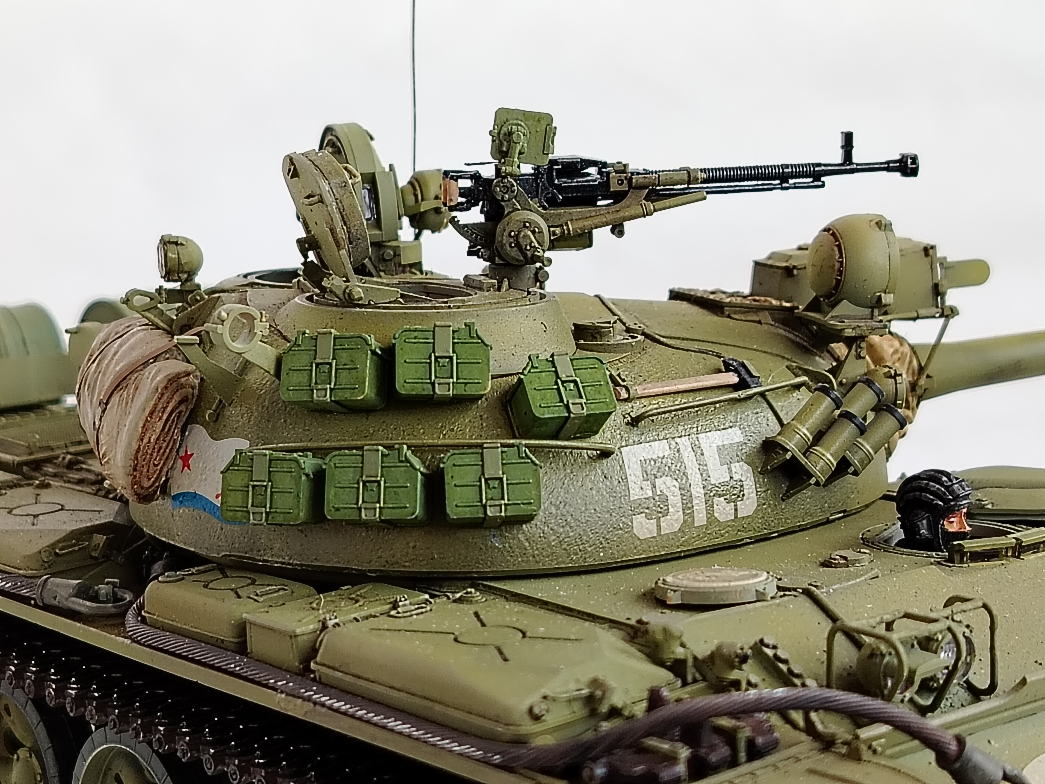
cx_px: 522
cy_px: 392
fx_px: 2053
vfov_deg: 21.6
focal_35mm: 68
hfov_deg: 28.6
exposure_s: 1/100
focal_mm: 5.25
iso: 178
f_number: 1.75
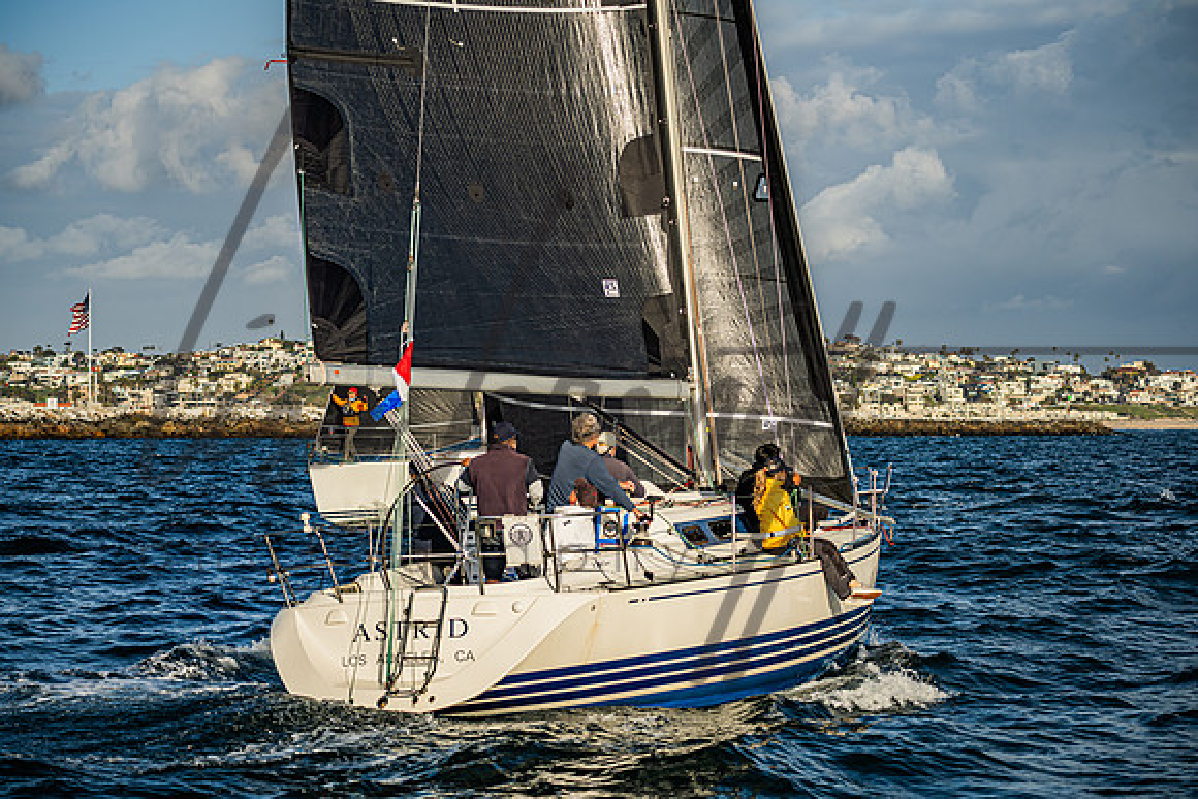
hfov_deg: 19.9
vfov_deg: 13.3
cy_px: 400
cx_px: 599
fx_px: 3418
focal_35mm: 103
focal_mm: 100
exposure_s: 1/2000
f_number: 4.5
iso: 160
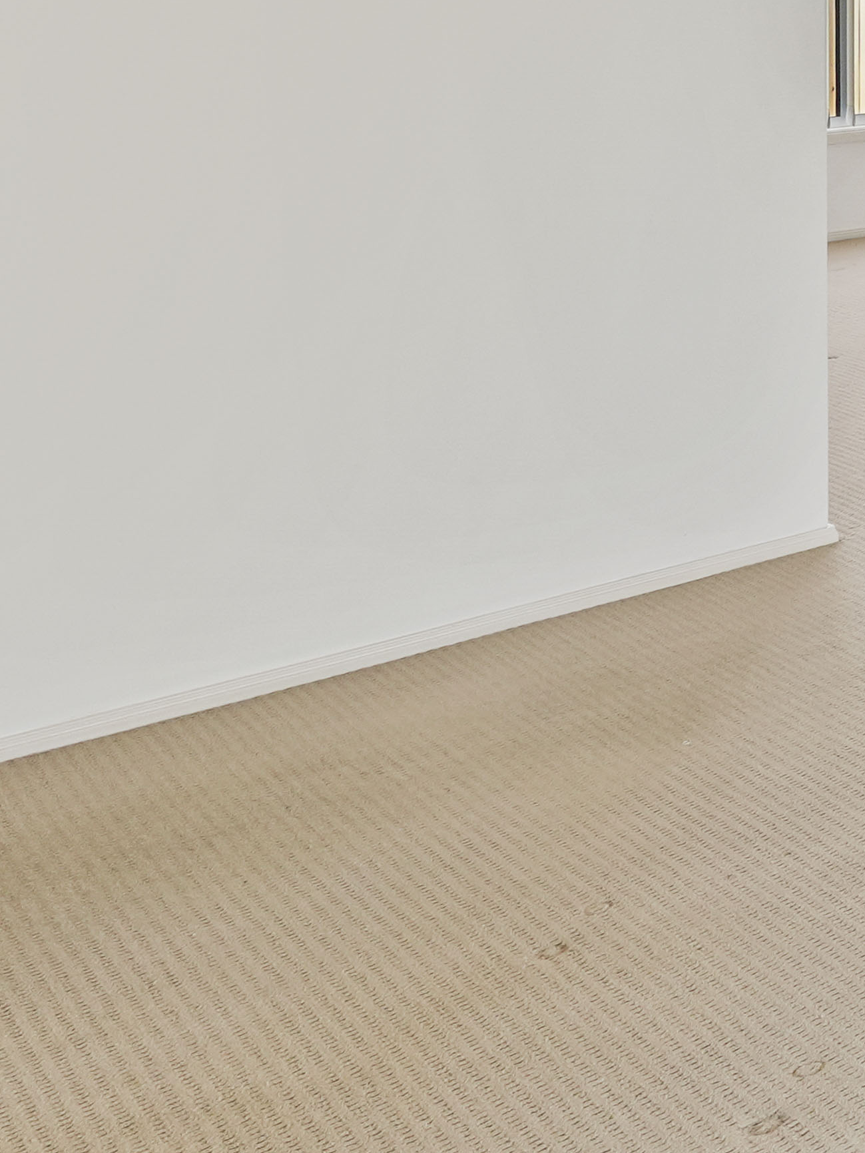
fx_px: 1890
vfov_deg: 30.8
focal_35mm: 57
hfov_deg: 16.5
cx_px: 1896
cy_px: -67
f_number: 9
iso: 1600
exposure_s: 1/30
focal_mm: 11
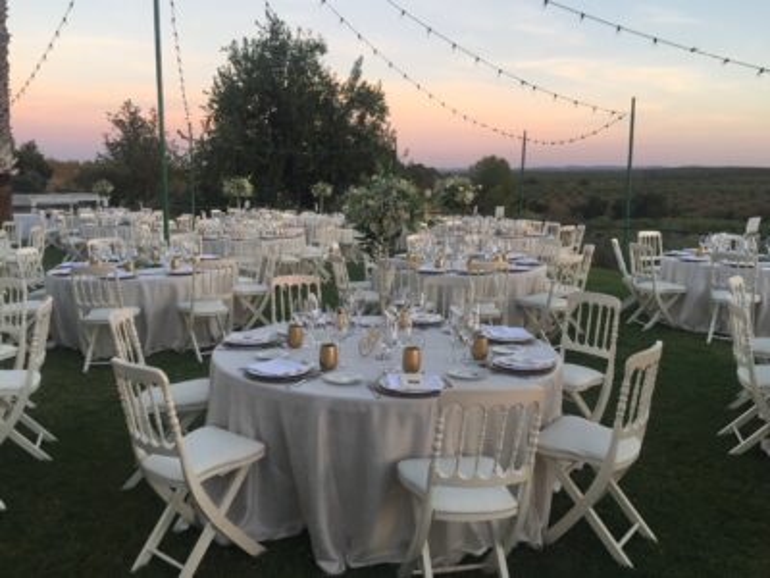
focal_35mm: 29
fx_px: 645
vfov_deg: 48.2
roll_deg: -0.7
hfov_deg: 61.7
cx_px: 385
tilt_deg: -7.7
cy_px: 289
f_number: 2.2
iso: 40
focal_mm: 4.15
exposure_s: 1/100
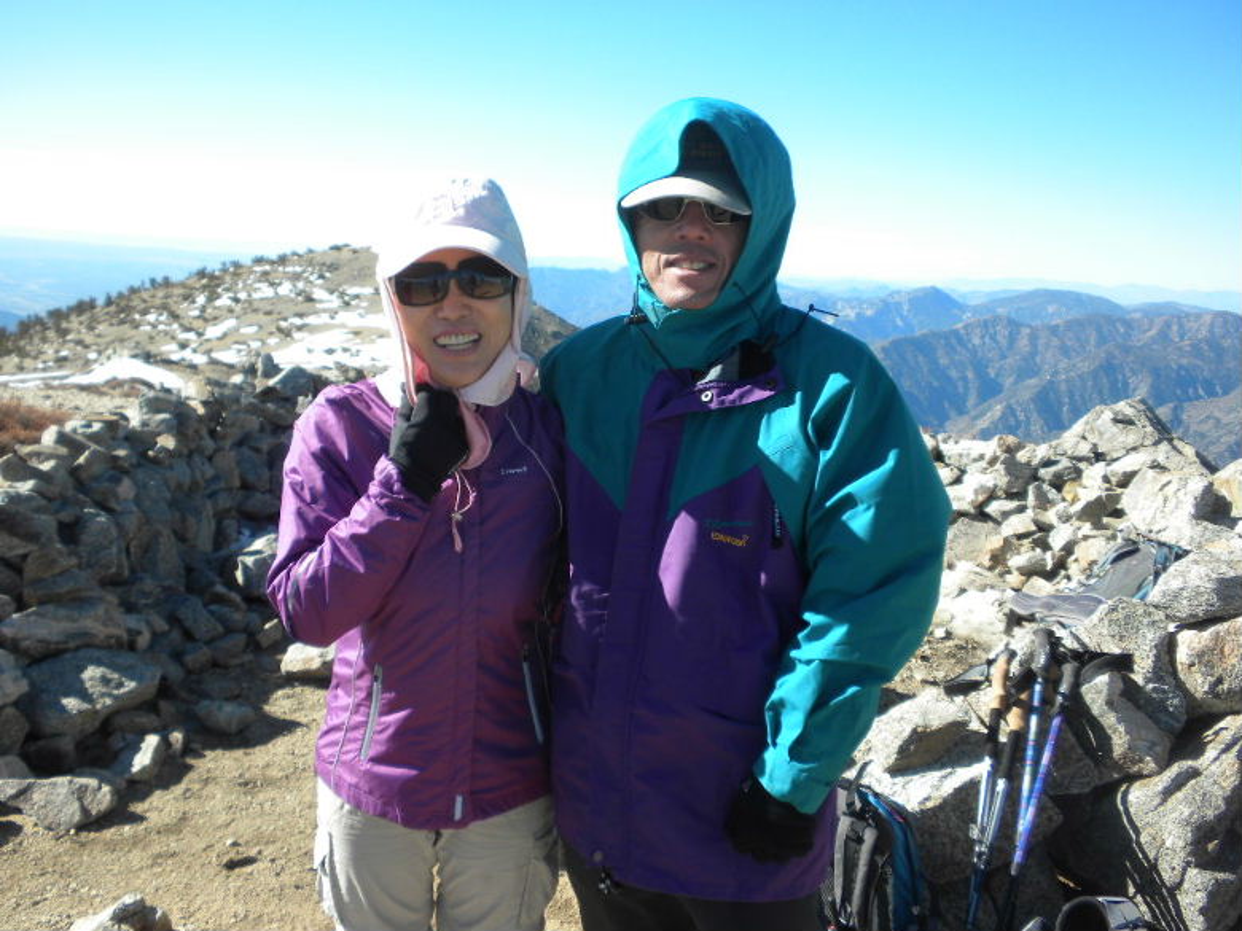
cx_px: 621
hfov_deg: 50.1
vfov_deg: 38.7
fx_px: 1328
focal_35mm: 37
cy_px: 466
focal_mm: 6.6
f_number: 3.5
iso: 64
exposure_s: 1/407
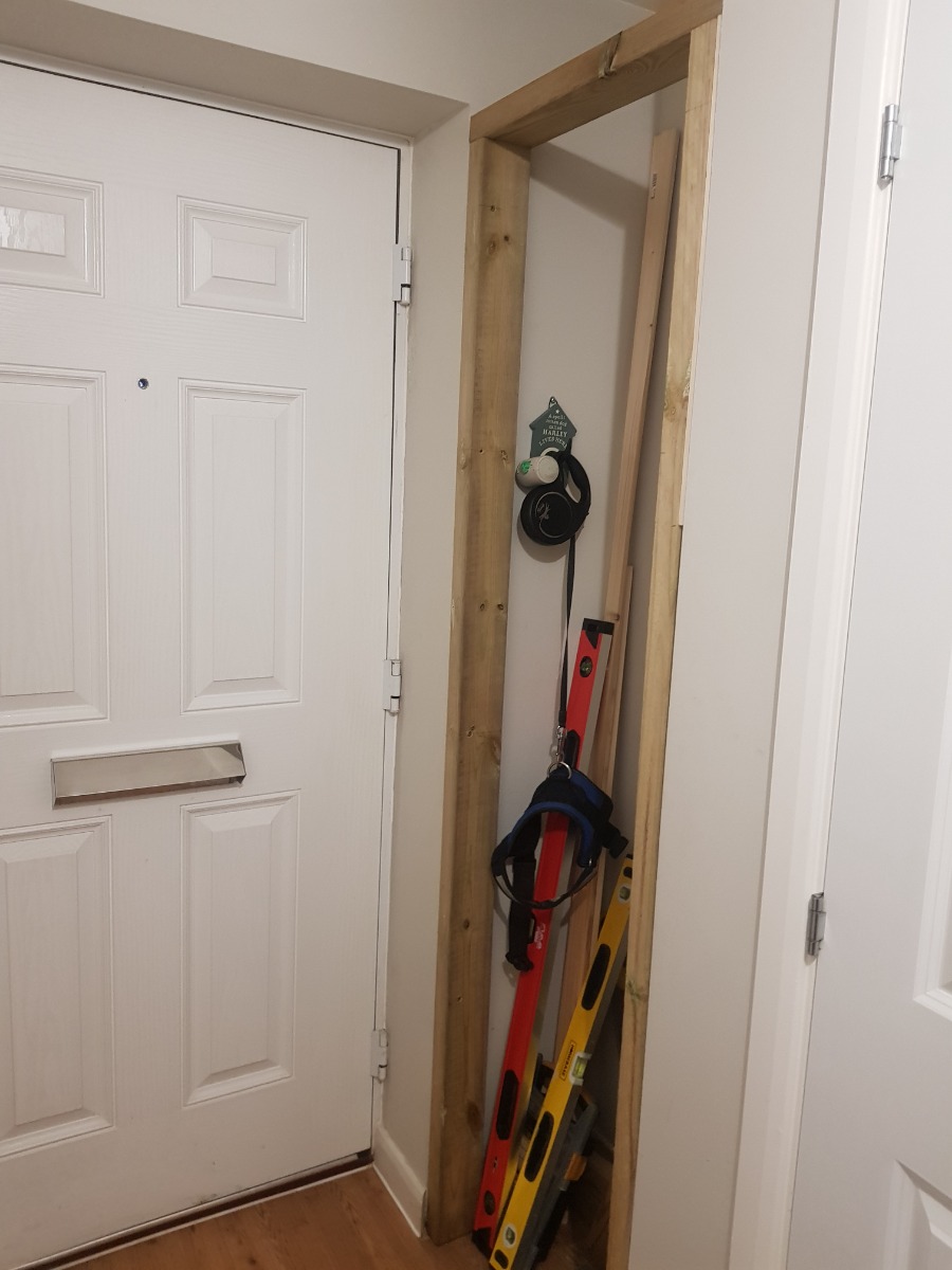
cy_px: 635
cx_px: 476
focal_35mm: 26
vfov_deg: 67.3
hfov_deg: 53.1
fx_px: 953
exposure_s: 1/17
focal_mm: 4.2
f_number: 1.7
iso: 200
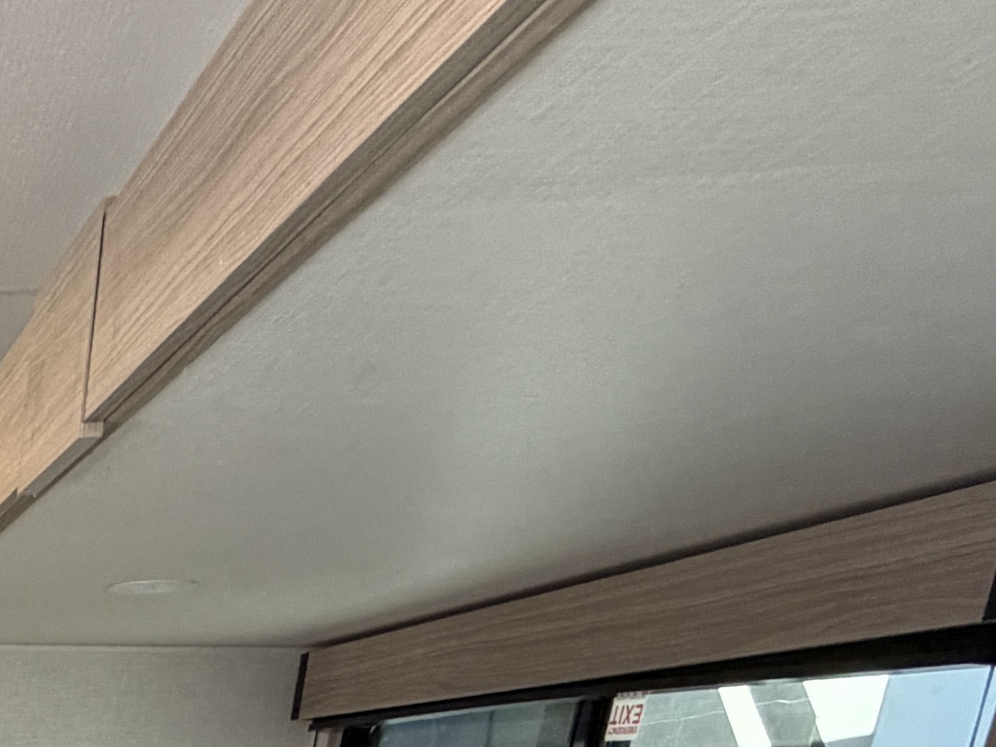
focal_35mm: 50
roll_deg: +0.3
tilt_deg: -14.2
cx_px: -681
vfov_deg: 22.7
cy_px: 1177
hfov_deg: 24.0
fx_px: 1439
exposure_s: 1/121
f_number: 2.2
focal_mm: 2.22
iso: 320
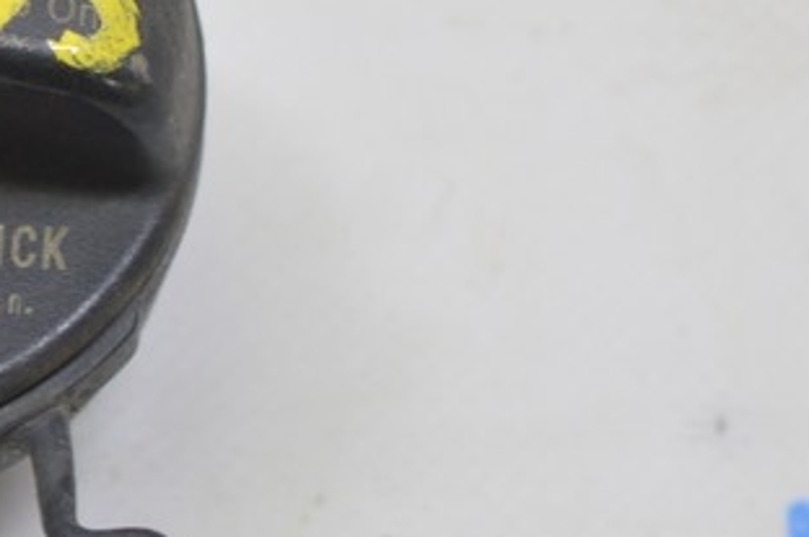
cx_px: -220
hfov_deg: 9.2
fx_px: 4973
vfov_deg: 6.2
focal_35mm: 222
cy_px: 110
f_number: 5.6
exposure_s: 1/20
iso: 400
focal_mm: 45
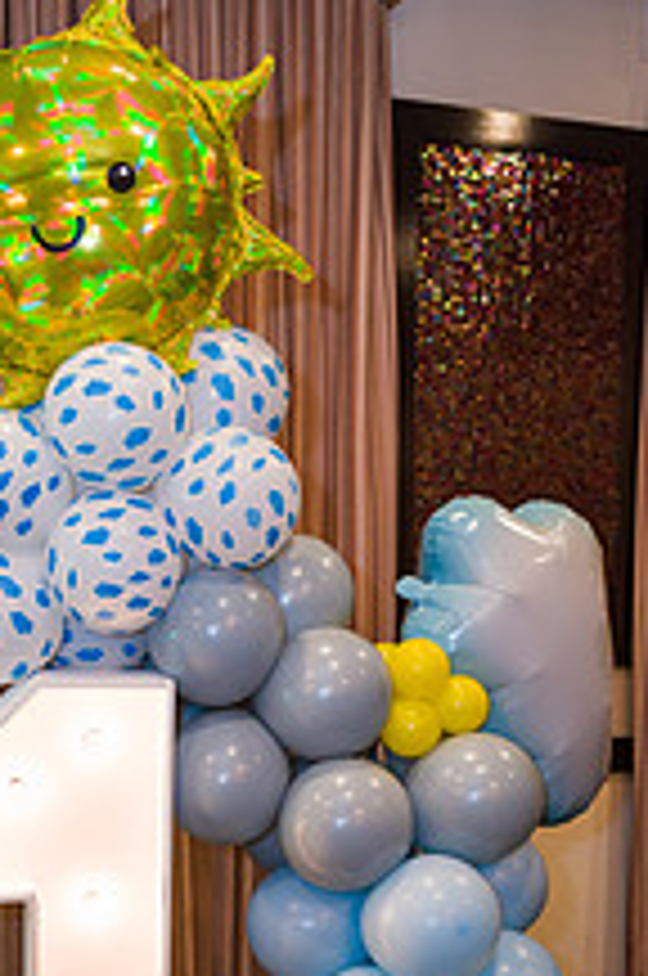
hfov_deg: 24.9
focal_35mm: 54
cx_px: 214
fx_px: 1463
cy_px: 760
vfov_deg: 35.9
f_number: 3.2
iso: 1600
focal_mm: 26
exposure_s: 1/200
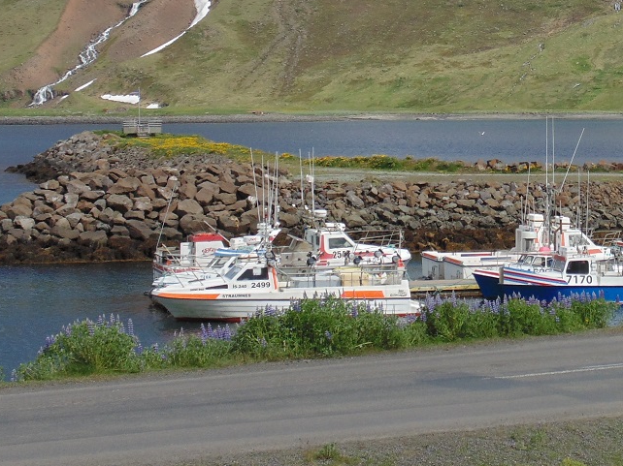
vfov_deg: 13.7
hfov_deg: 18.1
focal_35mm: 107
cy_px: 52
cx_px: 570
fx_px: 1925
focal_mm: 9.5
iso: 80
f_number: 3.9
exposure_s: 1/800
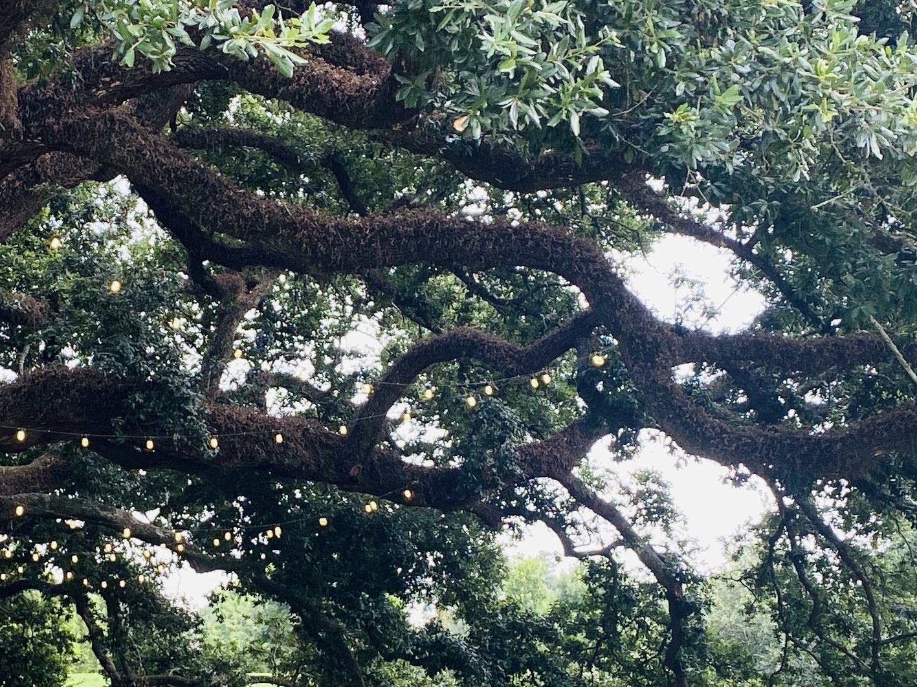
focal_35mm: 74
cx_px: 245
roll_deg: +0.2
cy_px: 432
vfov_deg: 19.9
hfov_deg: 26.1
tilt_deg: +6.2
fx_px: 1960
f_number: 1.8
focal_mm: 4.25
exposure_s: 1/121
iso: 100
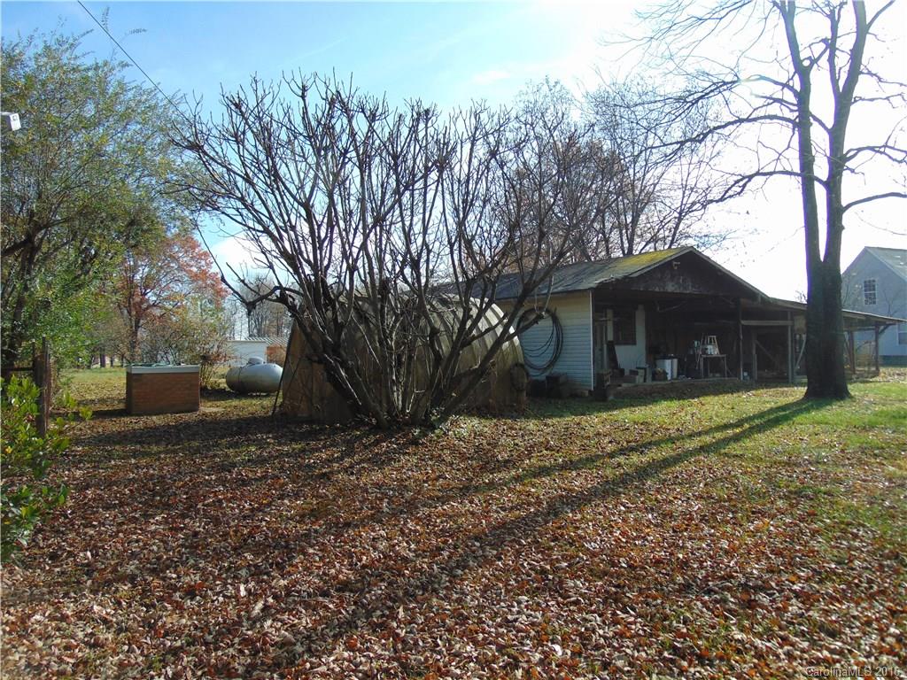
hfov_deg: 69.4
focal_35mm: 25
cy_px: 340
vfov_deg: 54.9
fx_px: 655
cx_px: 454
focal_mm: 4.5
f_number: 3
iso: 80
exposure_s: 1/800
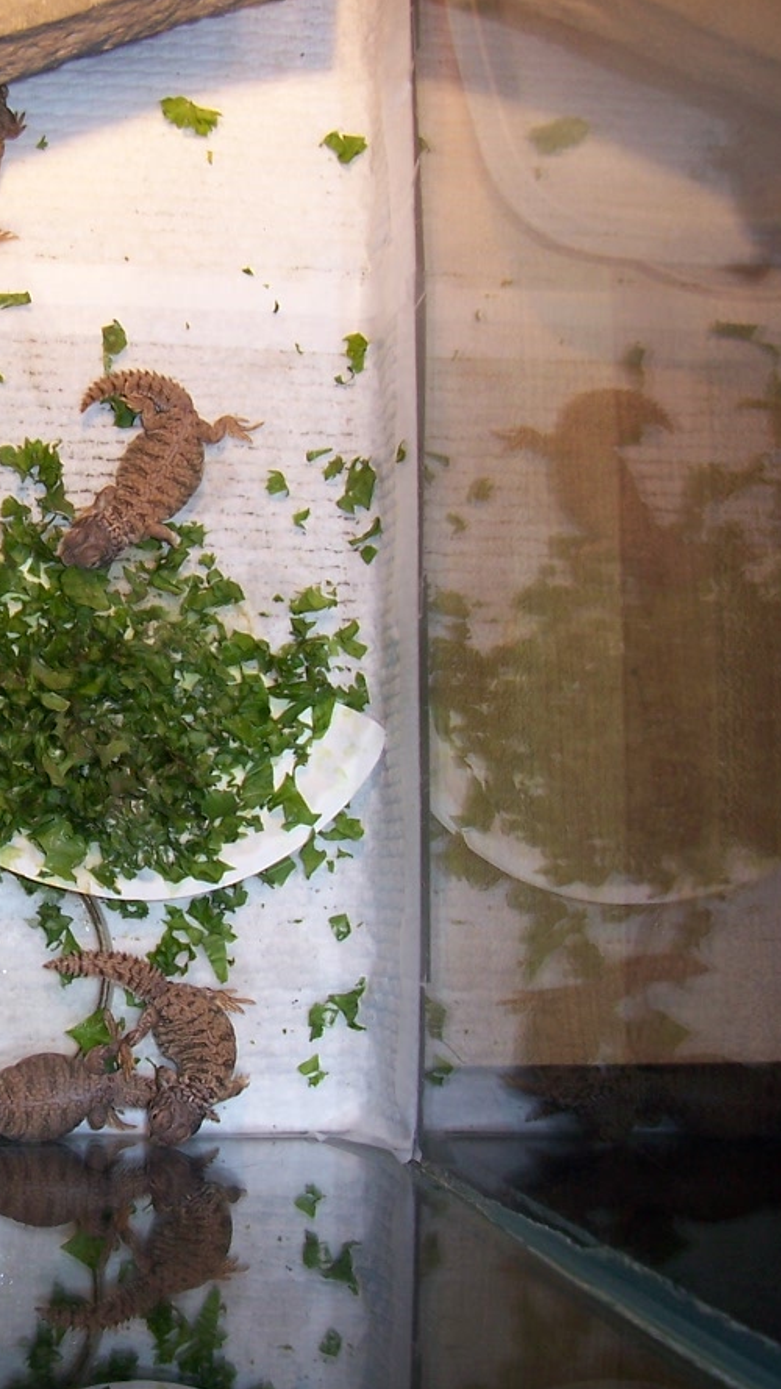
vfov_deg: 41.3
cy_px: 697
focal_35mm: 50
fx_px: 1841
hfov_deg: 22.8
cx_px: -37
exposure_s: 1/60
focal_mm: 5.6
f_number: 2.7
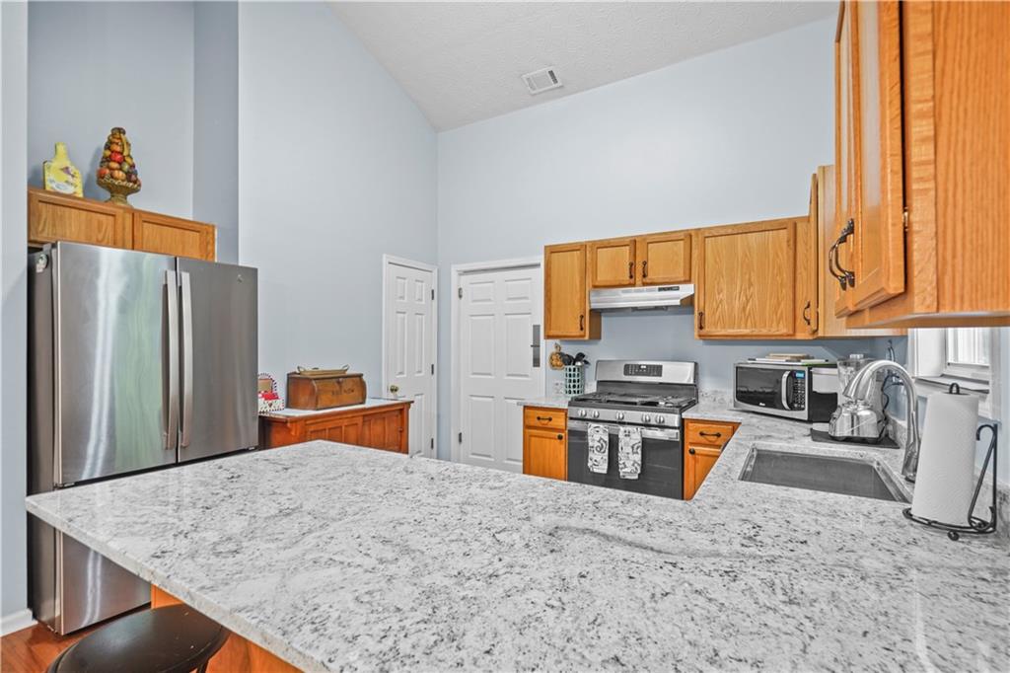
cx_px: 505
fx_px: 449
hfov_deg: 96.8
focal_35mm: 16
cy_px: 336
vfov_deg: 73.7
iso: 400
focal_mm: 16
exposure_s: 1/1.25
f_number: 8
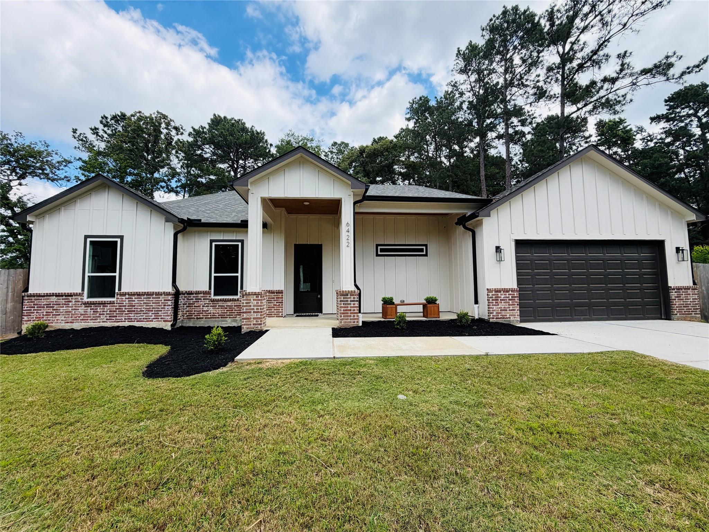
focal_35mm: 14
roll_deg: +0.6
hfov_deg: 102.1
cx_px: 354
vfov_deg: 85.7
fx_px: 287
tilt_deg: +4.1
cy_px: 266
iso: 40
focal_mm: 2.22
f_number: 2.2
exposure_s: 1/760
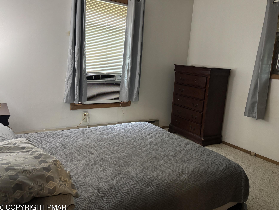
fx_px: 242
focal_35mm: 30
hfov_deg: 60.0
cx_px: 144
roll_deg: -4.0
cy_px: 97
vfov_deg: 46.8
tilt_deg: -9.3
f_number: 1.6
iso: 400
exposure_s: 1/60
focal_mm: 5.96
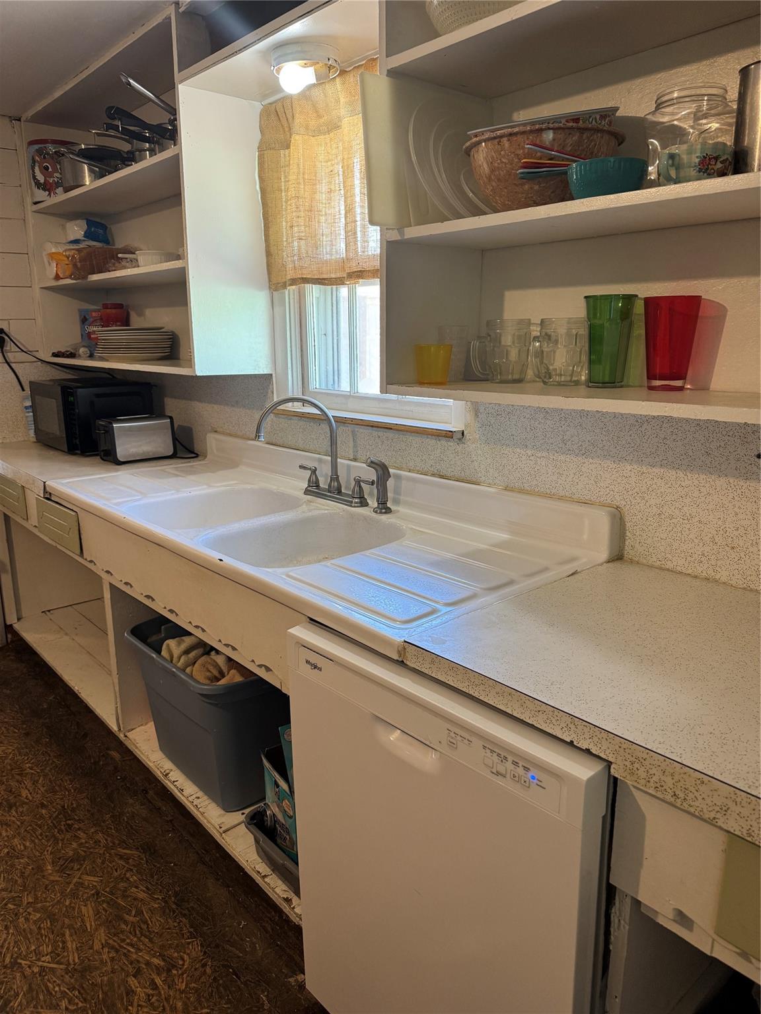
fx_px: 703
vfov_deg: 71.6
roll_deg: +0.4
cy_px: 507
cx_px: 380
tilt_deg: -12.8
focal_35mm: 24
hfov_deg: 56.8
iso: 160
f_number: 1.78
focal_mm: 6.76
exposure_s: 1/60
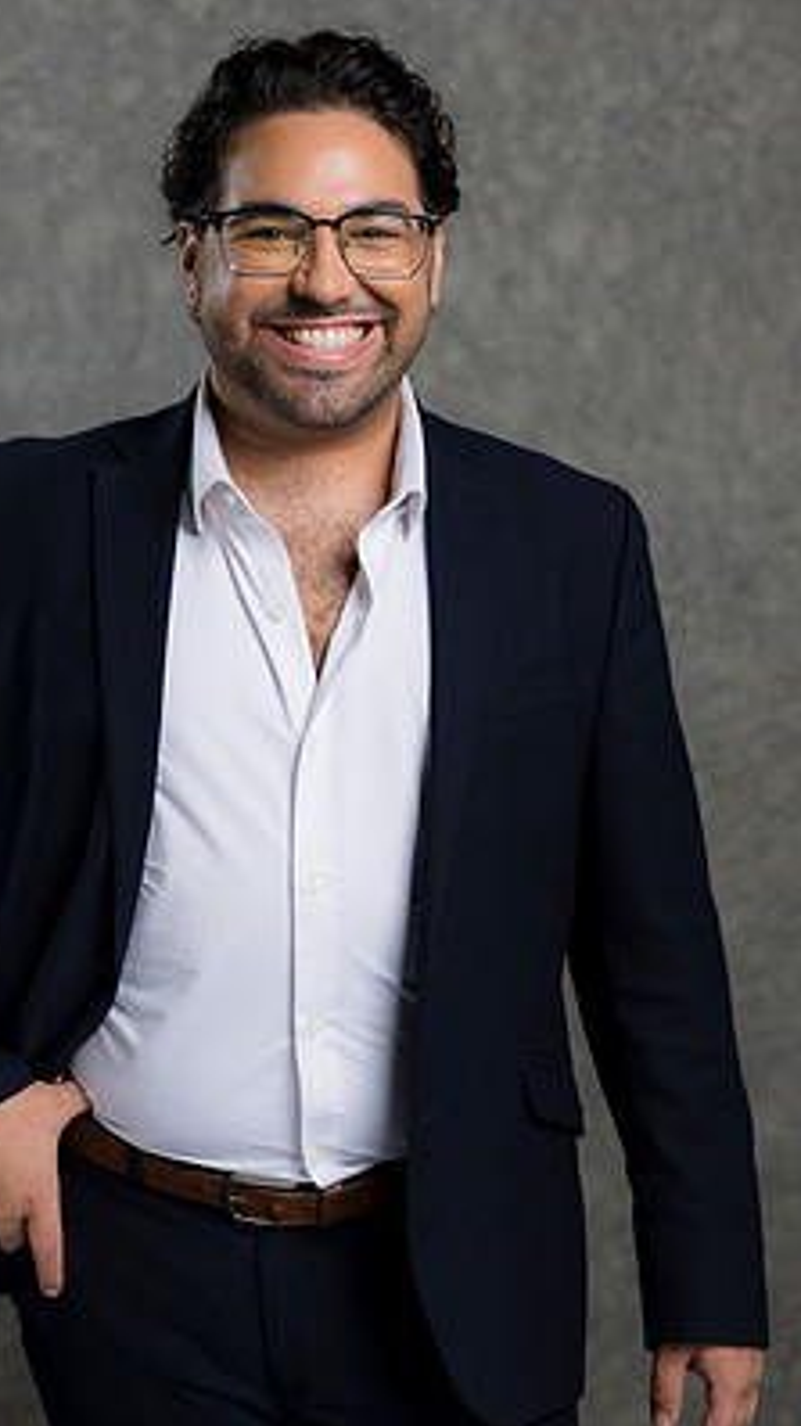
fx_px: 3818
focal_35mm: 101
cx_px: 309
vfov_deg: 21.2
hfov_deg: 12.0
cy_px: 690
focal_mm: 85
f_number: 5
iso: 125
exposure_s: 1/200
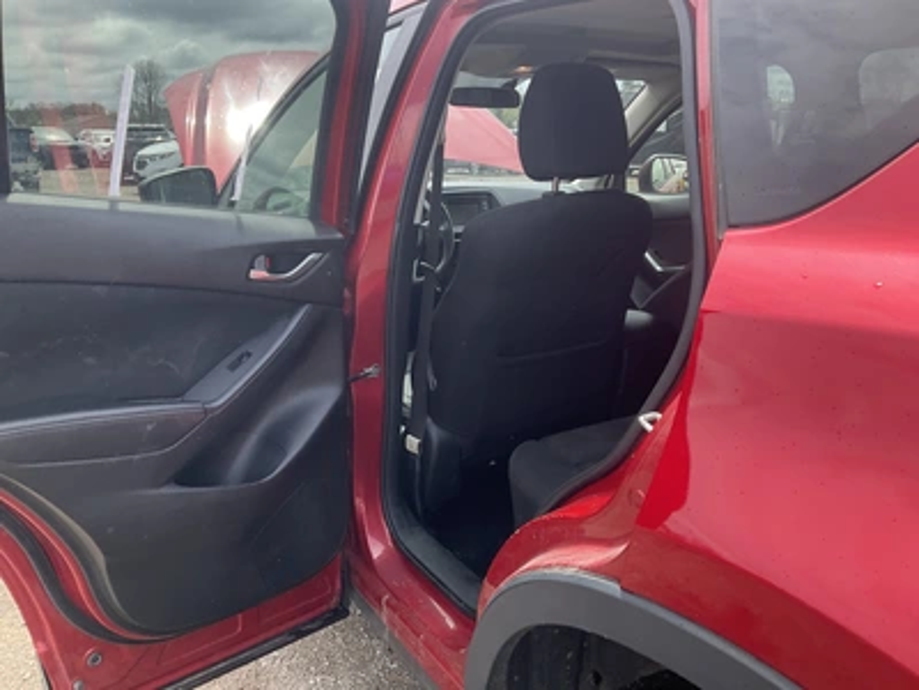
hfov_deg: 61.7
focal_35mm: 29
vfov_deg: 48.2
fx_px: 770
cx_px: 460
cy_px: 345
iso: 25
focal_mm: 3
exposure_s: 1/435
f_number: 1.8
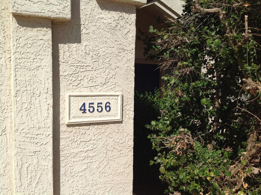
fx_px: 264
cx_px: 130
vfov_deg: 40.6
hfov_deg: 52.7
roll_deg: -0.9
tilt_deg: -4.0
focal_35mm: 35
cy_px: 98
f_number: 2.4
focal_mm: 4.28
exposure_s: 1/3367
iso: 50
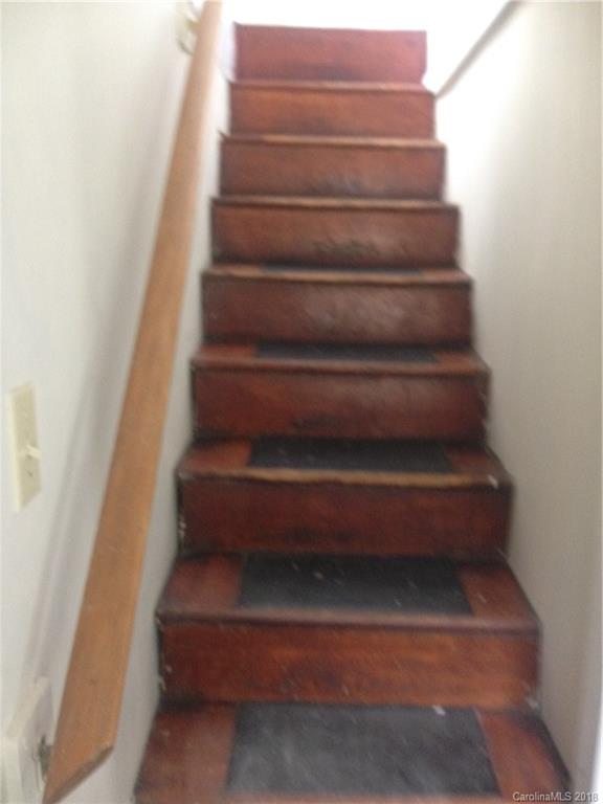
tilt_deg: -10.8
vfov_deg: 55.4
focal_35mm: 33
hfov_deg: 42.9
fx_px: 766
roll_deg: -0.1
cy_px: 402
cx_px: 302
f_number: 2.4
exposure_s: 1/20
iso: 250
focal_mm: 4.12
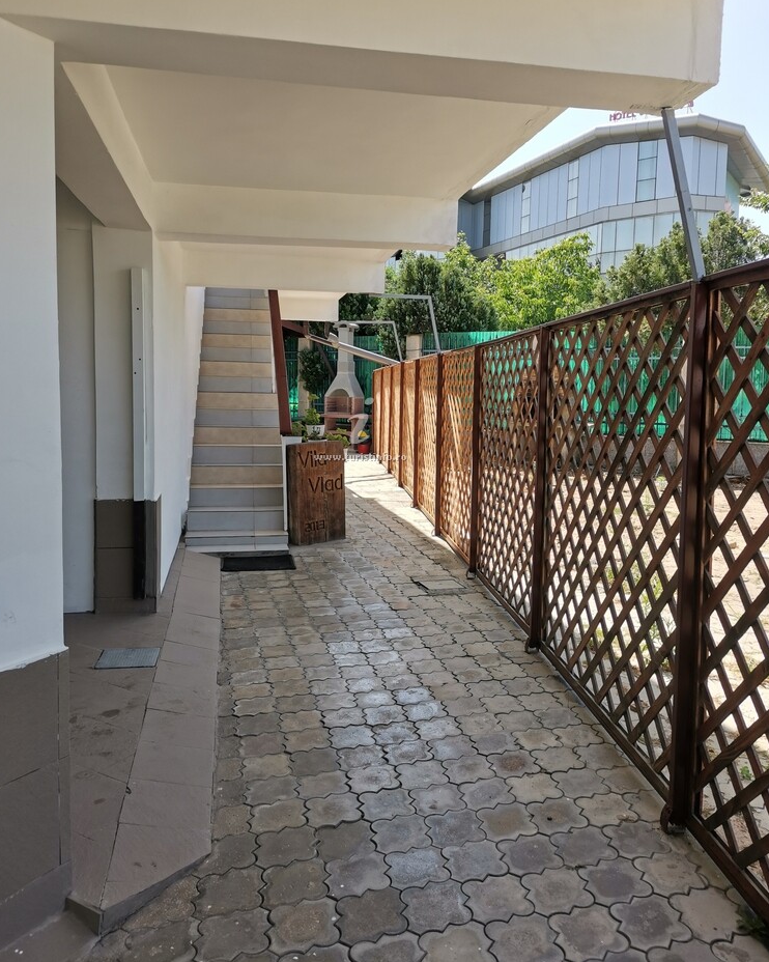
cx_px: 374
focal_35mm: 28
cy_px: 442
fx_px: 797
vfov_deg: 62.1
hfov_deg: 51.5
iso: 50
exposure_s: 1/767
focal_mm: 4.75
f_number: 1.8
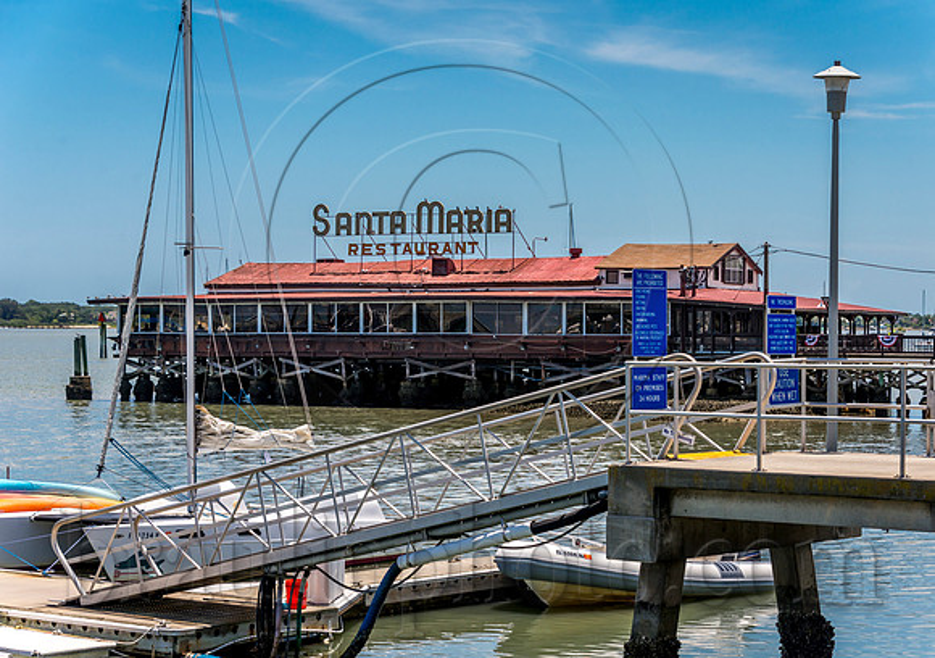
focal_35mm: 88
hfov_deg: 22.7
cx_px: 493
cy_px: 329
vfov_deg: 16.1
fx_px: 2331
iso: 200
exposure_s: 1/1000
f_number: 7.1
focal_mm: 85
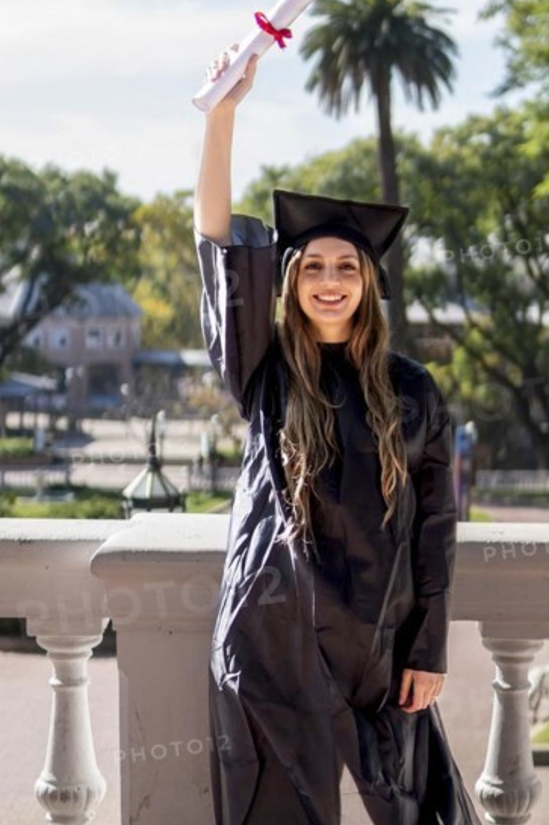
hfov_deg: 20.6
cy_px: 515
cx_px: 314
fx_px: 1511
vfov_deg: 30.4
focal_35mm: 66
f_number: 1.4
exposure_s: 1/4000
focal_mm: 30
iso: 200
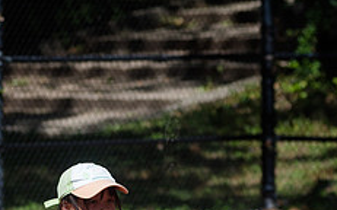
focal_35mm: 368
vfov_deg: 3.6
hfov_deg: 5.7
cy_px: 278
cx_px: 123
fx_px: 3377
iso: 200
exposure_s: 1/2000
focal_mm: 120
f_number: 4
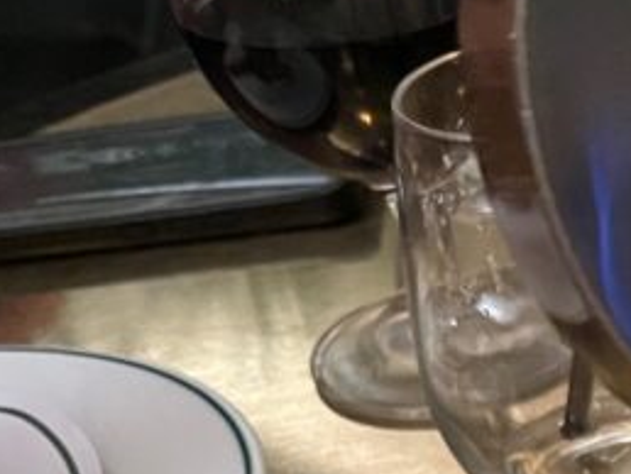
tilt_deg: -42.4
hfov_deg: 16.4
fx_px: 1879
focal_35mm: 103
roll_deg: +3.8
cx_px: 1083
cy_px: 872
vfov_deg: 12.9
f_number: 1.6
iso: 500
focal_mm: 5.1
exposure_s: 1/33
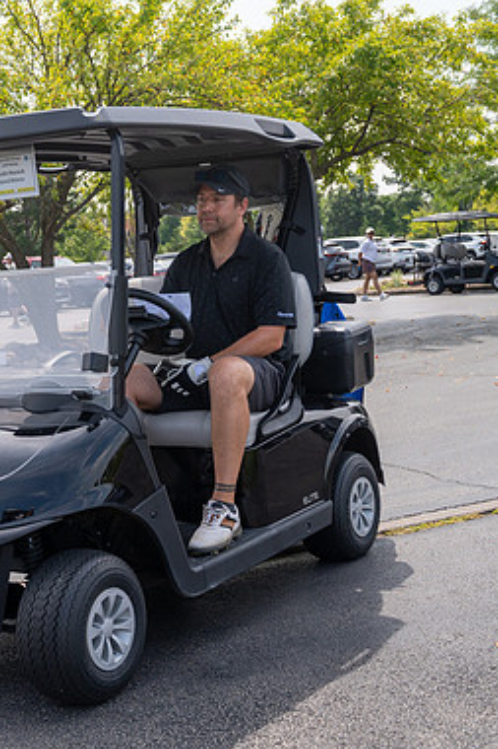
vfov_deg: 34.5
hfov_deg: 23.2
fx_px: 1205
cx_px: 146
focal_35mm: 58
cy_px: 378
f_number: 5
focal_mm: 38
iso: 250
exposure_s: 1/1250
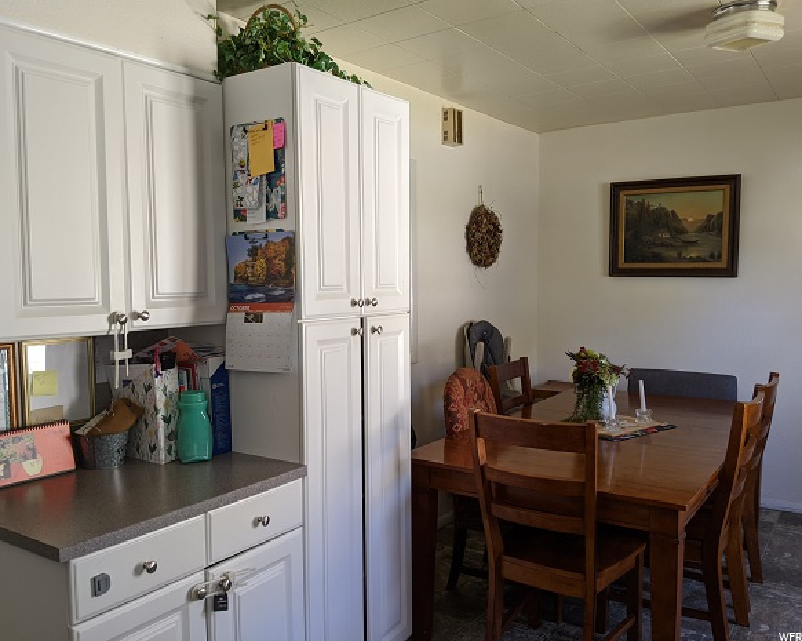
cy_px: 312
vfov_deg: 49.9
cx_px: 382
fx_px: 688
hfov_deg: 60.4
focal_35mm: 29
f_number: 1.8
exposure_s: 1/46.4
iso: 80
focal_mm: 4.44
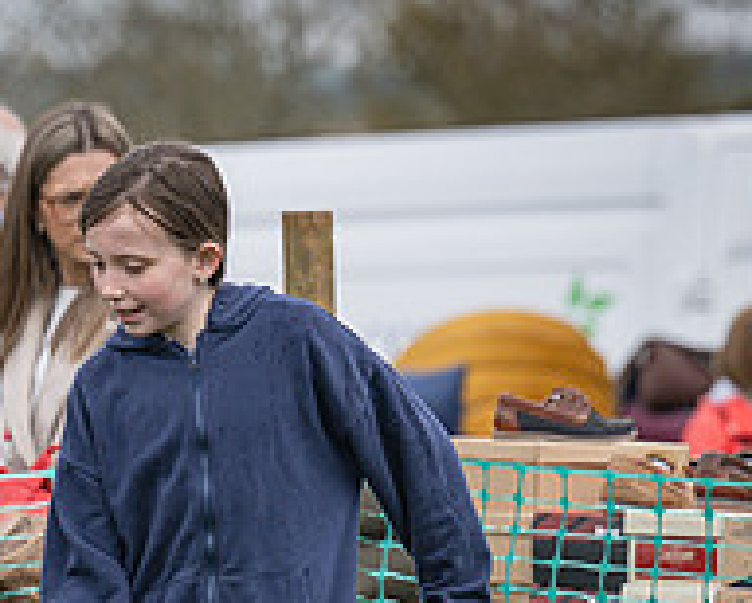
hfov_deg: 4.3
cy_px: 869
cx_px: -49
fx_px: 9914
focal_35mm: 445
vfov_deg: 3.5
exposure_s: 1/2000
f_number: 4
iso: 400
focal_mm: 135
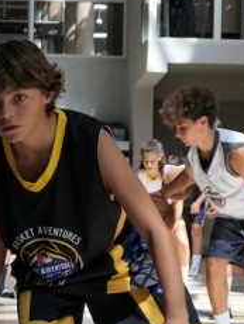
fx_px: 1370
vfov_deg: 13.5
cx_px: 8
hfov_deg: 10.1
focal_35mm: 146
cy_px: 249
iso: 125
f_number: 2.8
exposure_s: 1/400
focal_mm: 14.2
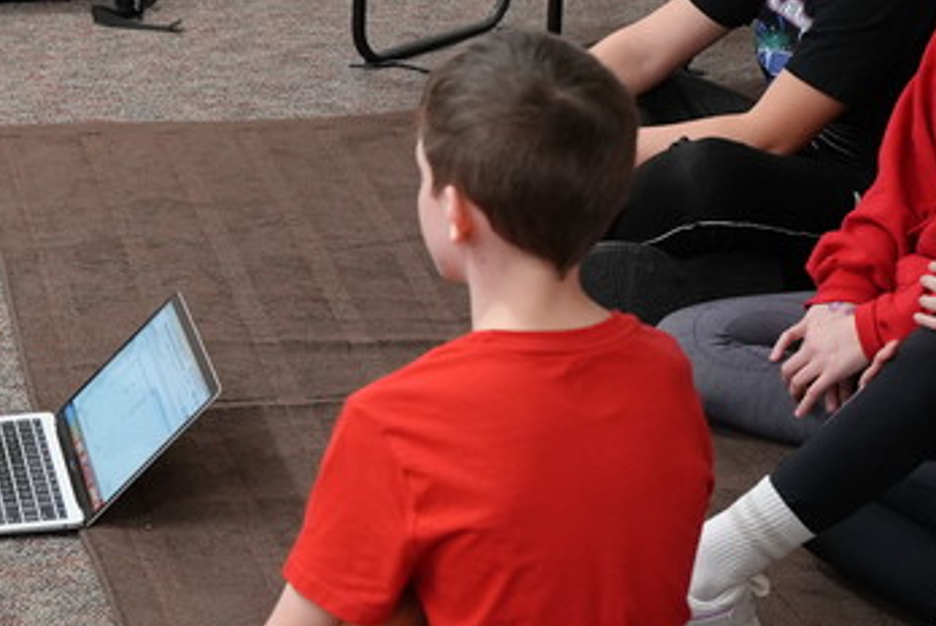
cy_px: 182
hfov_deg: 17.6
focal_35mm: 115
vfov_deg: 11.9
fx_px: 2992
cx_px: 132
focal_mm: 39
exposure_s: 1/160
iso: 4000
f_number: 4
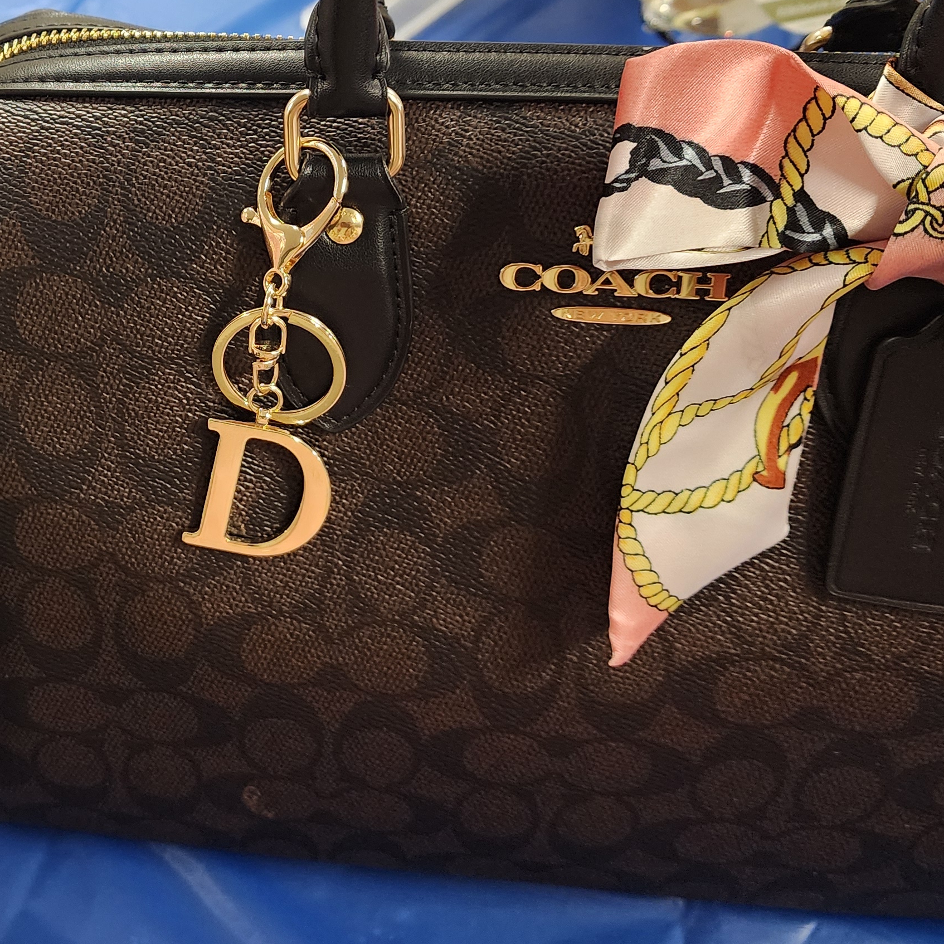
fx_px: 1481
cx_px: 194
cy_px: 385
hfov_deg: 34.3
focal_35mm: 48
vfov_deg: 35.3
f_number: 1.8
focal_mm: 6.4
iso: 500
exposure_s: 1/120
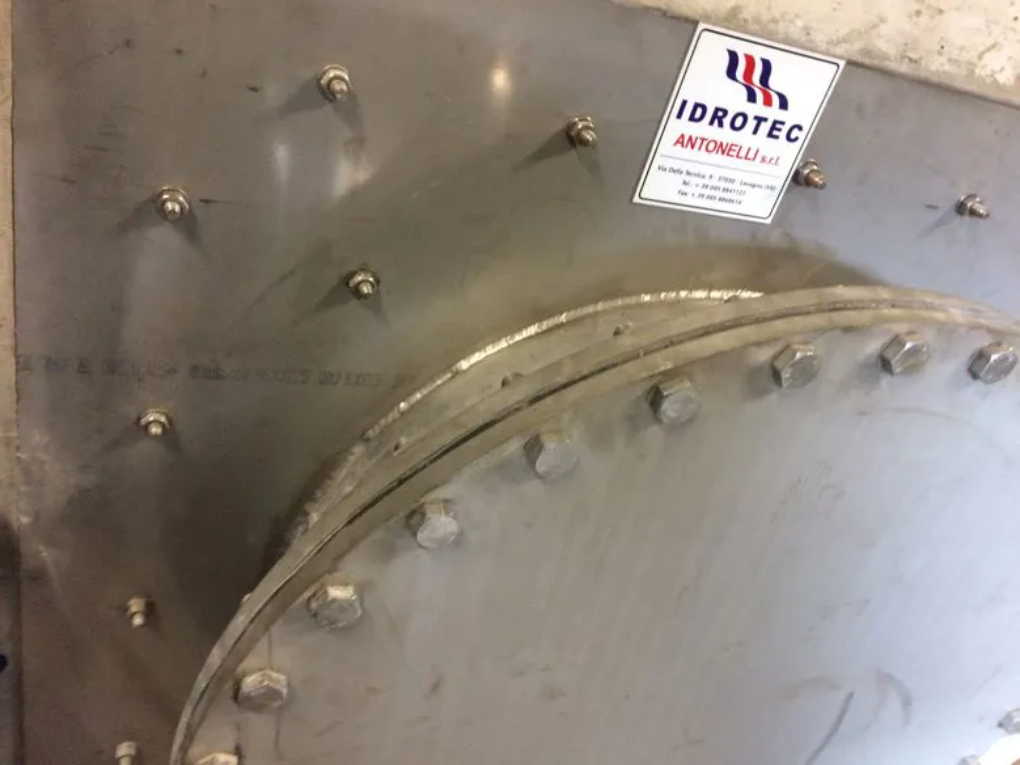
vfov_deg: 48.2
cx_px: 510
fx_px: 854
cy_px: 382
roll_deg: -17.8
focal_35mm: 29
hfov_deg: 61.7
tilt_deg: -34.4
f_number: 2.2
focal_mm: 4.15
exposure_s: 1/33
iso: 250
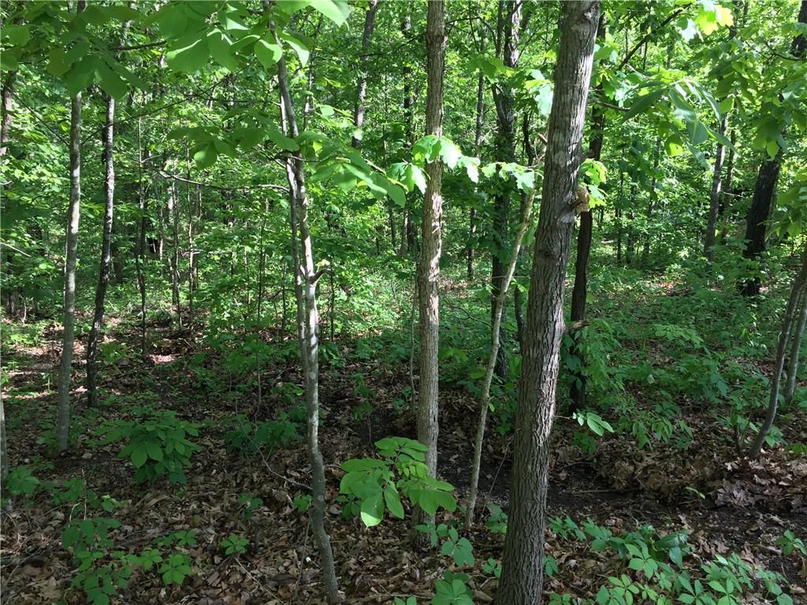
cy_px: 302
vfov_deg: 48.2
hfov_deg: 61.7
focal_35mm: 29
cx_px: 404
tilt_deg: -14.4
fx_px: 676
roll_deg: -0.9
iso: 50
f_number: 2.2
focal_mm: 4.15
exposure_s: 1/120
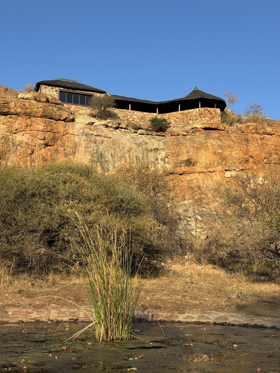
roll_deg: -0.2
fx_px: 518
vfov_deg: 39.7
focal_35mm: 48
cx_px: 140
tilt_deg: +10.3
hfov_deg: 30.3
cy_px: 186
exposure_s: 1/2959
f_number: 1.78
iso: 64
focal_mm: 6.76
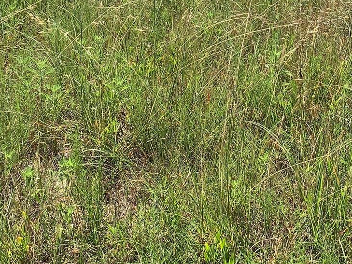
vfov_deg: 19.0
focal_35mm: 73
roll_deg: -0.7
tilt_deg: -14.9
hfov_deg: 26.2
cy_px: -54
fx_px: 742
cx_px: 278
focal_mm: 4.25
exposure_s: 1/1992
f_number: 1.8
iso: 25
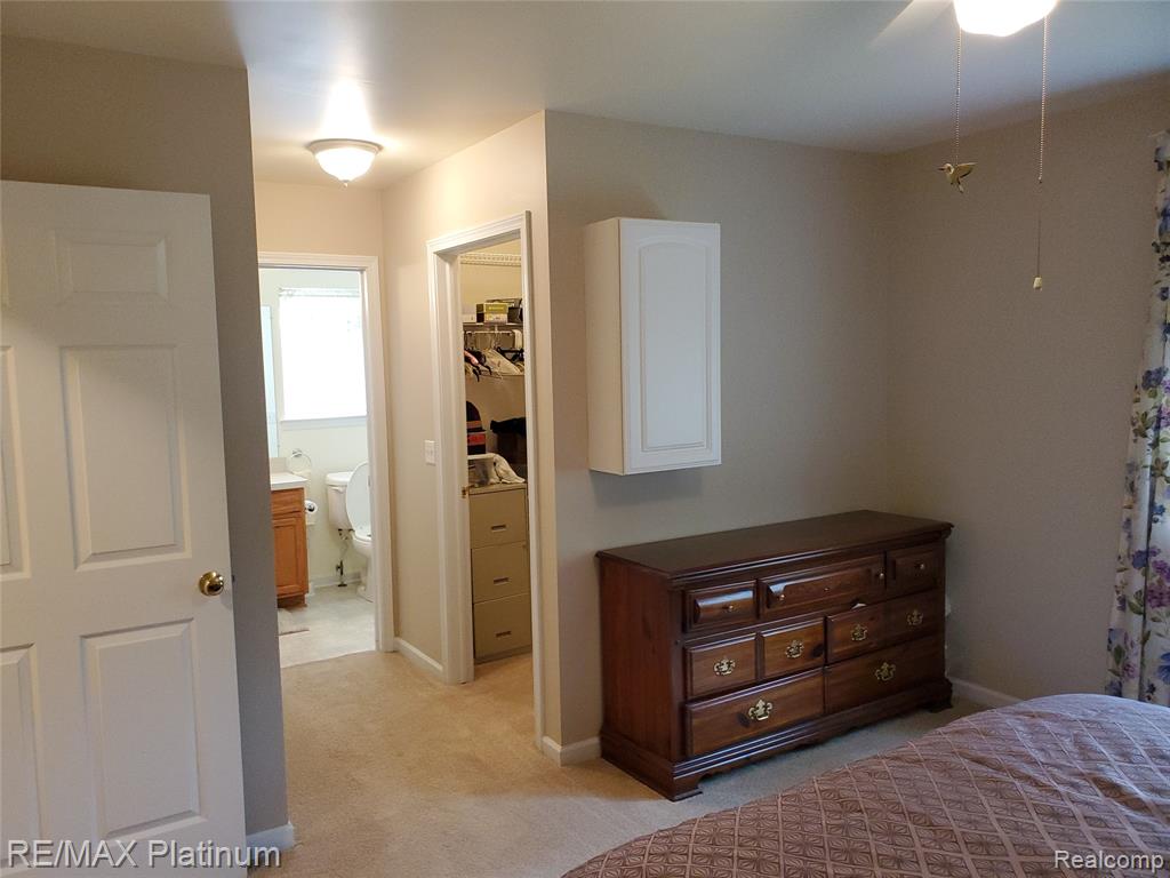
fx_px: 879
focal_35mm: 26
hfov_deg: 67.3
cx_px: 585
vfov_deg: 53.1
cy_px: 439
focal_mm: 4.3
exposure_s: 1/39
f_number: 2.4
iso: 320
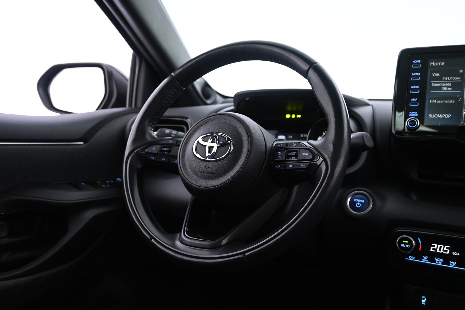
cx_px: 232
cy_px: 155
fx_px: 407
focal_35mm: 32
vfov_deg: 41.7
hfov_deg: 59.5
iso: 2500
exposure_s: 1/30
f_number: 4
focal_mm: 21
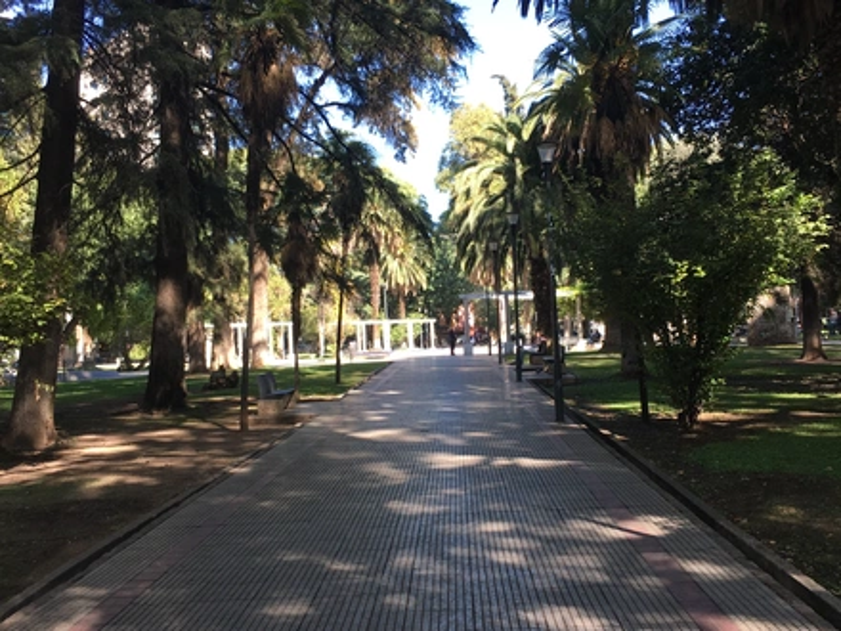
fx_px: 705
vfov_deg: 48.2
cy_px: 316
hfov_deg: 61.7
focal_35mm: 29
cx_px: 420
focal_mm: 4.15
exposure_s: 1/191
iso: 25
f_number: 2.2
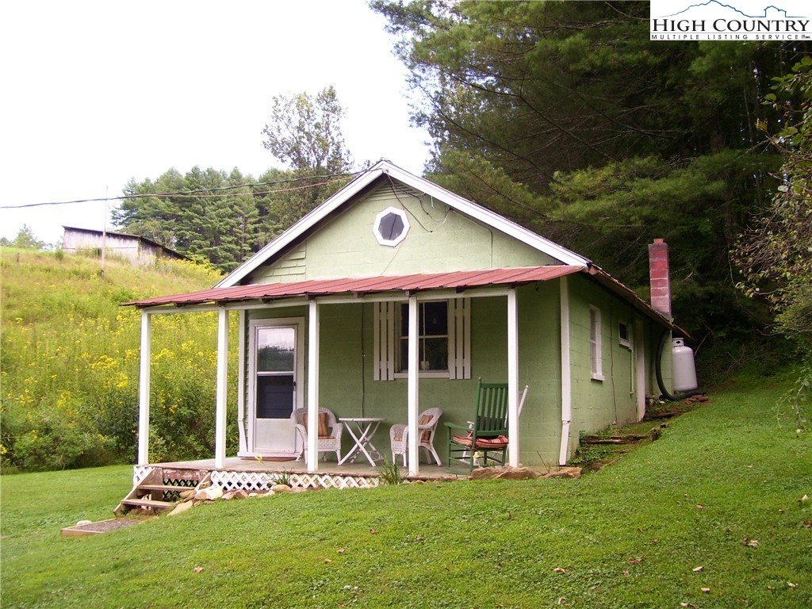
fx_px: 868
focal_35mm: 37
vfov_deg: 38.7
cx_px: 406
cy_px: 304
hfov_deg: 50.1
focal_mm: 6
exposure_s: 1/125
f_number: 2.7
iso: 80
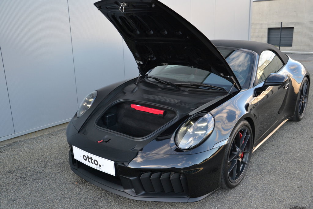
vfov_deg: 40.0
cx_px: 156
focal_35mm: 33
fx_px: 287
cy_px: 104
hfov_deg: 57.2
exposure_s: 1/125
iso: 360
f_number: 5.6
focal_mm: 22
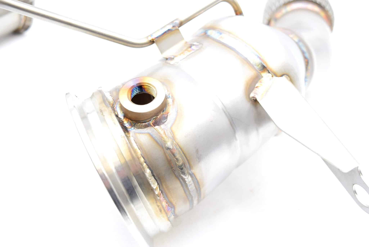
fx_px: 400
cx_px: 184
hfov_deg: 49.5
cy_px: 124
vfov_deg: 34.3
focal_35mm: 39
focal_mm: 26
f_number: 5.6
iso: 400
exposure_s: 1/125
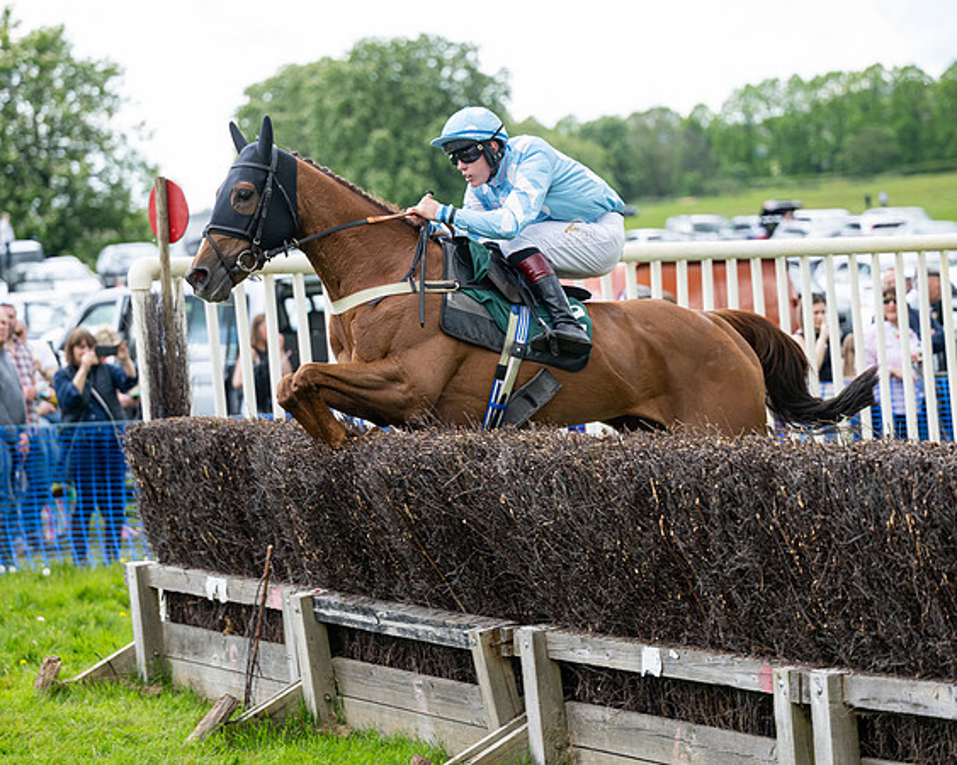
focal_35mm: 124
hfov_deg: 15.5
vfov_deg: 12.5
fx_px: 3506
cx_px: 491
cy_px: 392
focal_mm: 101
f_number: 2.8
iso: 400
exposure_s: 1/2000
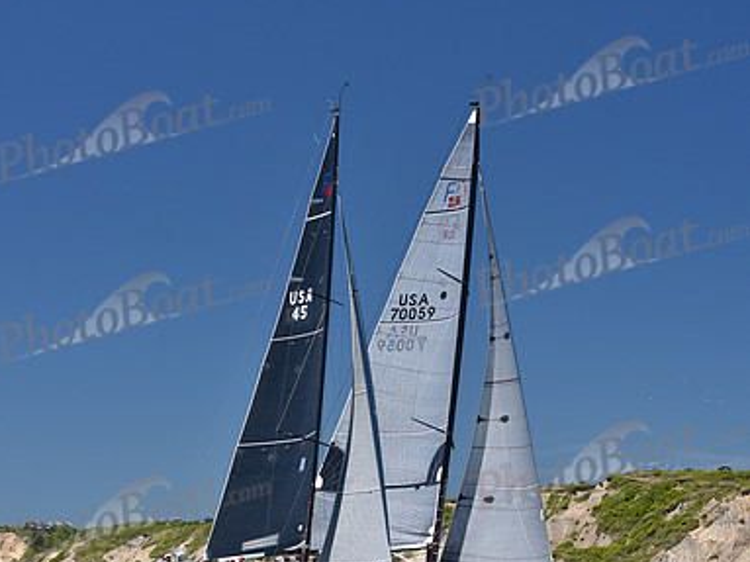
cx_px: 373
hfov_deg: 19.3
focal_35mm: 102
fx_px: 2209
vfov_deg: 14.5
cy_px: 388
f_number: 4.5
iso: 250
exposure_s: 1/800
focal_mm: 70
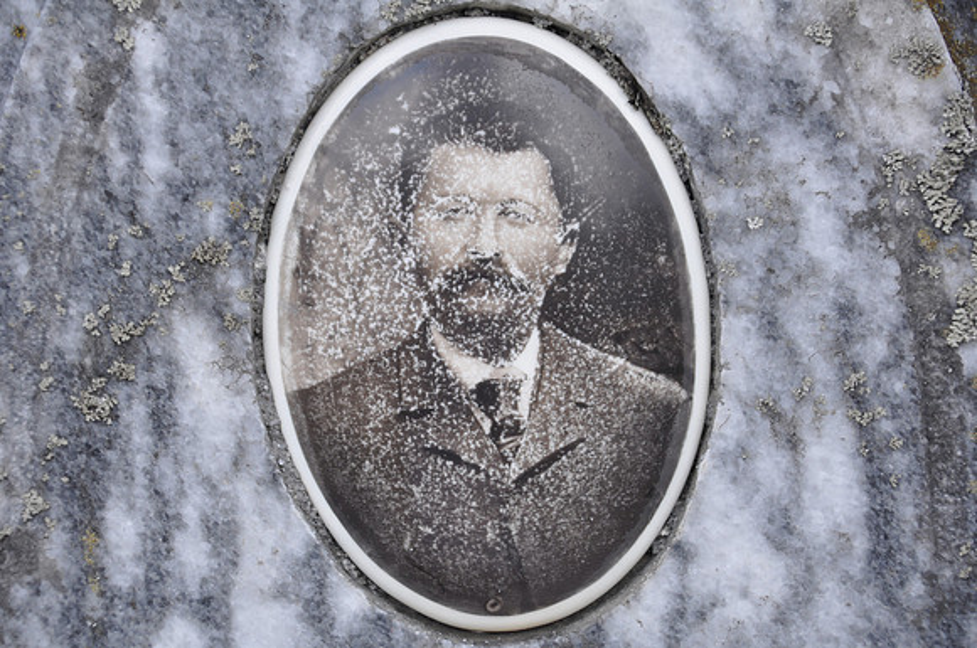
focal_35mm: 153
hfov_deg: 13.4
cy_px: 324
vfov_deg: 8.9
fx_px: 4146
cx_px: 488
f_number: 7.1
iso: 200
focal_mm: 102
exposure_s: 1/200
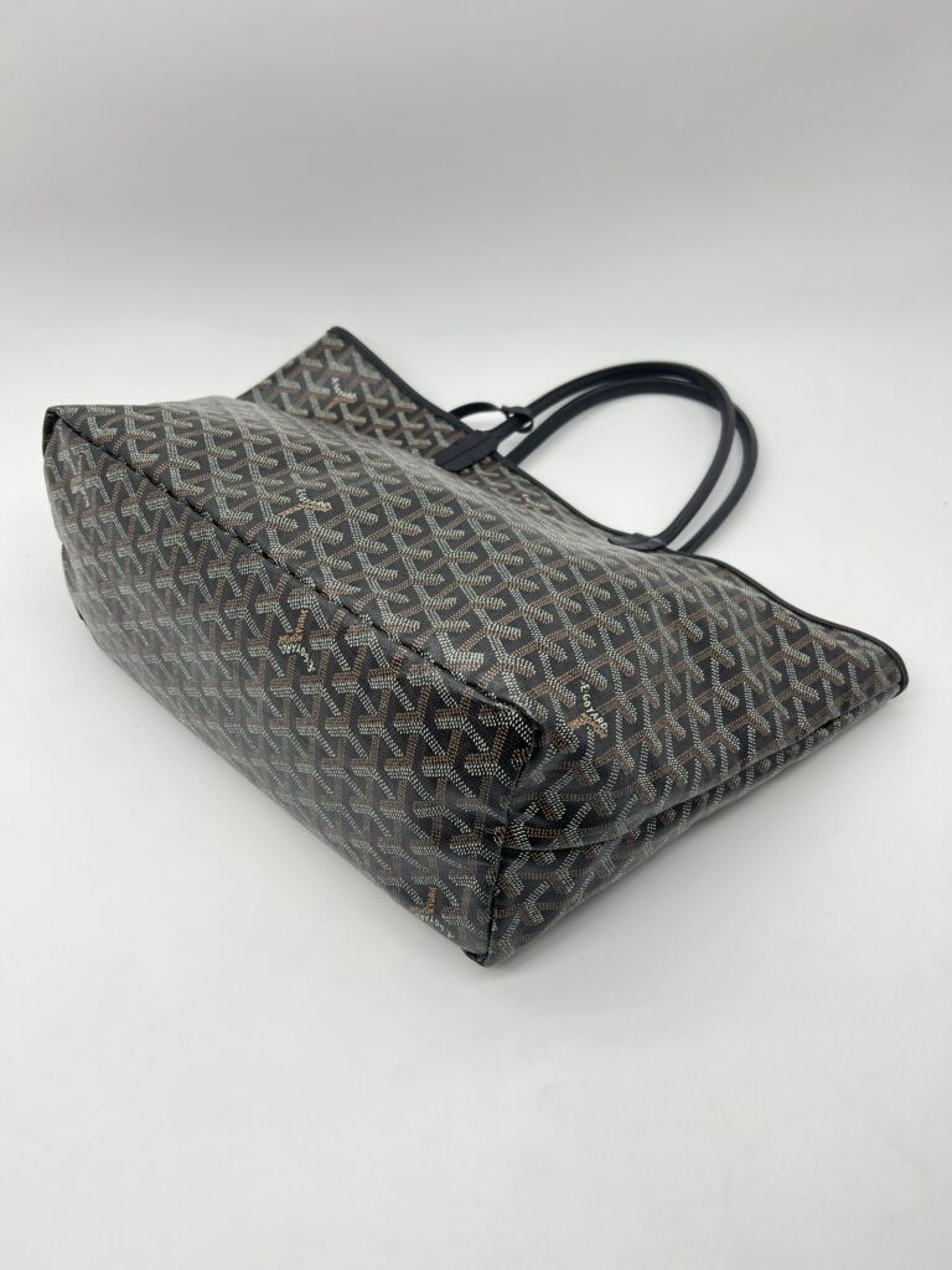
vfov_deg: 67.3
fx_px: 953
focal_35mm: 26
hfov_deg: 53.1
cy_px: 635
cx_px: 476
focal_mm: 5.7
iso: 40
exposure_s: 1/100
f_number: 1.5
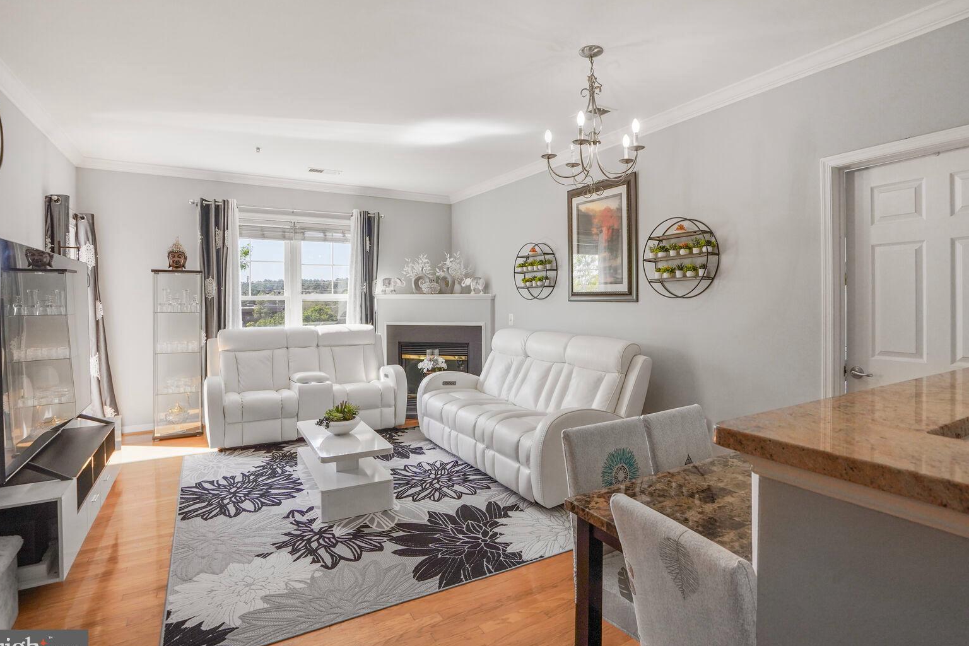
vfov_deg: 67.3
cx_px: 515
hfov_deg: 89.9
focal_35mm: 18
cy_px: 305
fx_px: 484
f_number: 8
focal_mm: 16
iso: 800
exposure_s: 1/80
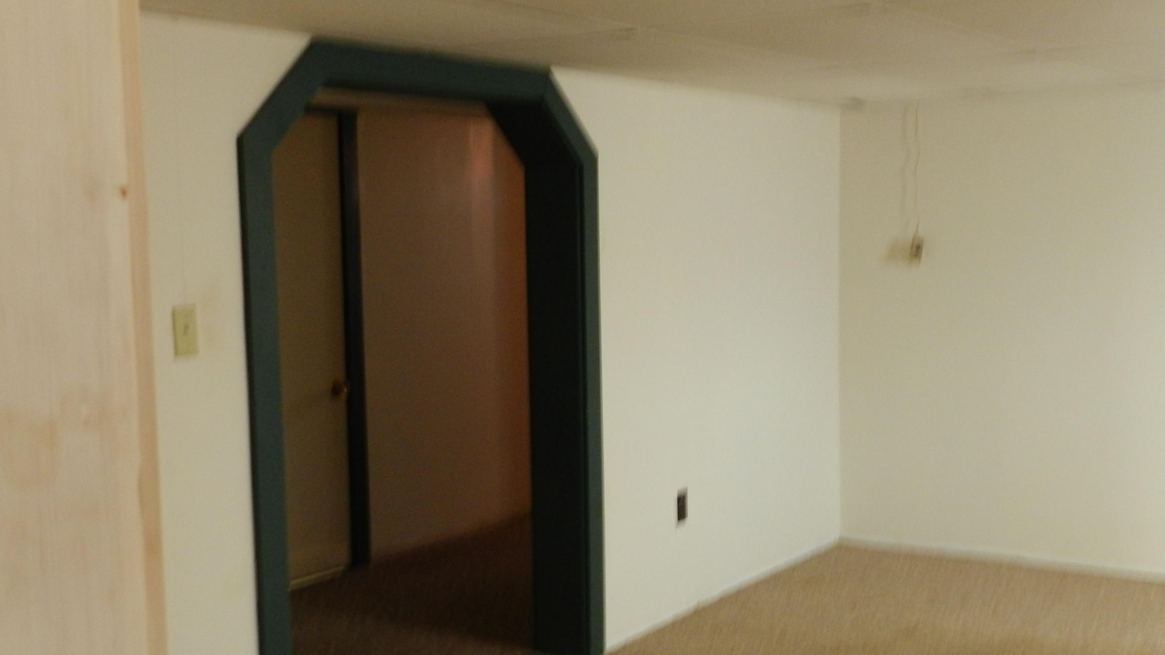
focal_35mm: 46
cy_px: 337
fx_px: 1421
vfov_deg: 26.0
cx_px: 630
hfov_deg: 44.5
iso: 400
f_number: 4
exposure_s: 1/6
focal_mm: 6.7
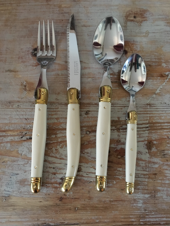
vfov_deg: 61.7
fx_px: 190
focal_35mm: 29
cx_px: 85
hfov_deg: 48.2
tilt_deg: -75.8
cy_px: 113
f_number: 2.2
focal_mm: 4.15
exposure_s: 1/17
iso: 400
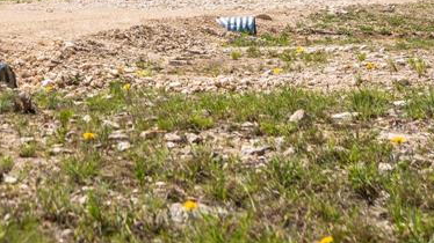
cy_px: -27
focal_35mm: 89
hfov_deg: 23.0
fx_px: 1024
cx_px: 0
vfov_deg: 13.3
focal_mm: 31
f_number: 9
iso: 200
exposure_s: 1/400
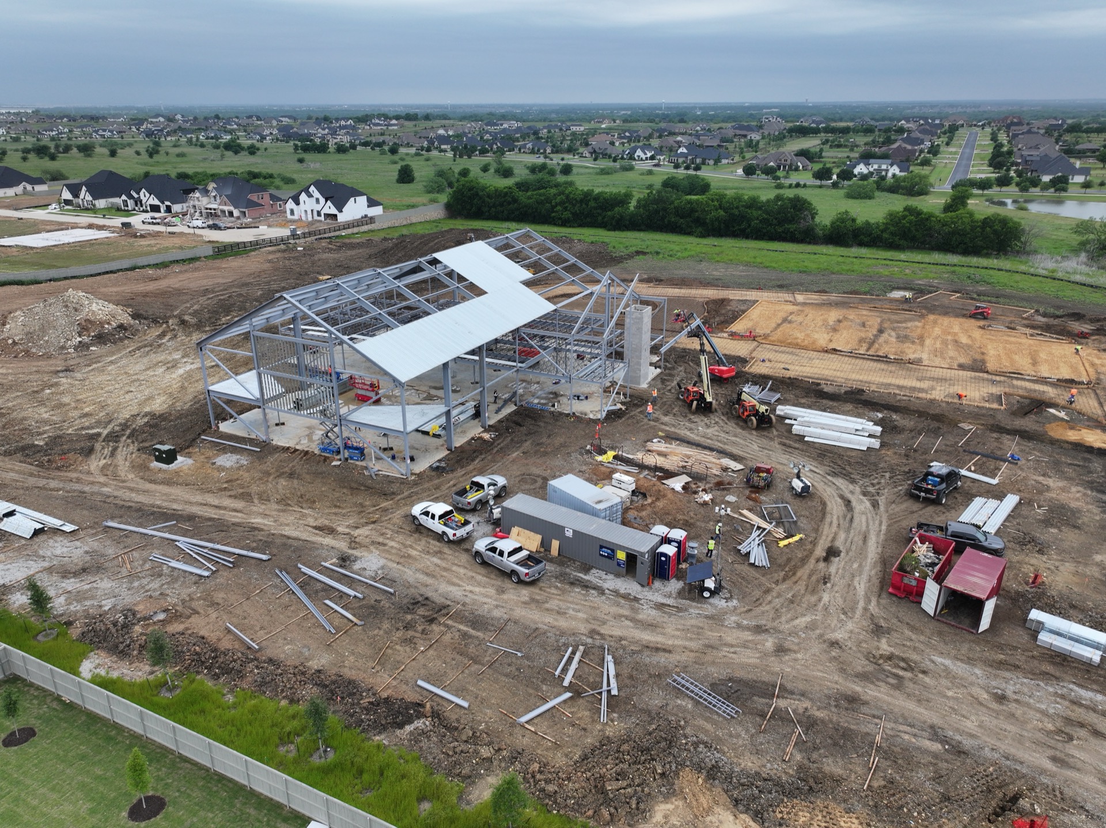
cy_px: 414
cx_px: 553
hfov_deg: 71.6
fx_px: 766
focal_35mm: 24
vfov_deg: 56.8
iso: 100
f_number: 2.8
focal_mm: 12.29
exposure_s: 1/1250
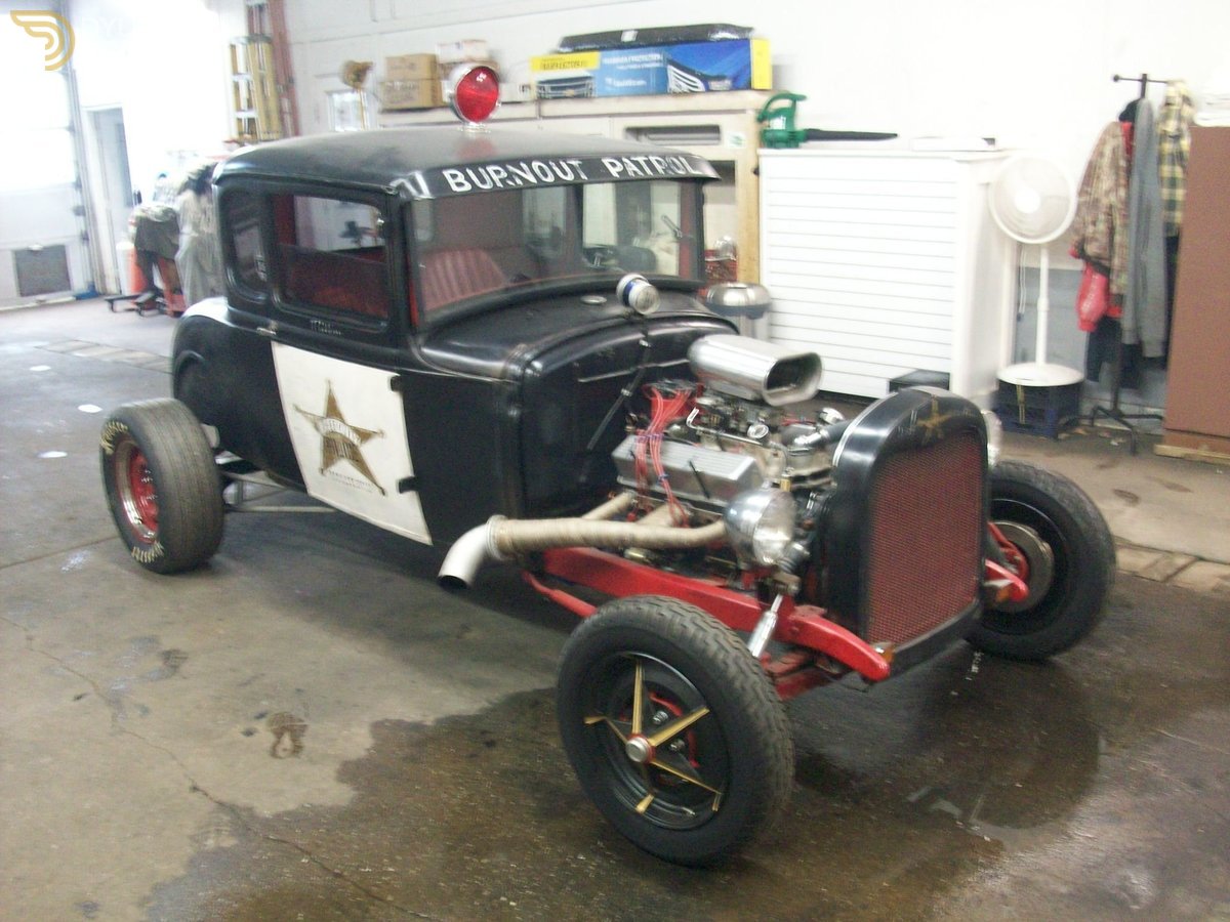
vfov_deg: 41.8
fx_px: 1208
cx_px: 615
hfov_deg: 54.0
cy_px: 461
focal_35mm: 34
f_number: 2.8
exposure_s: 1/8
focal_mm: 5.7
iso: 187
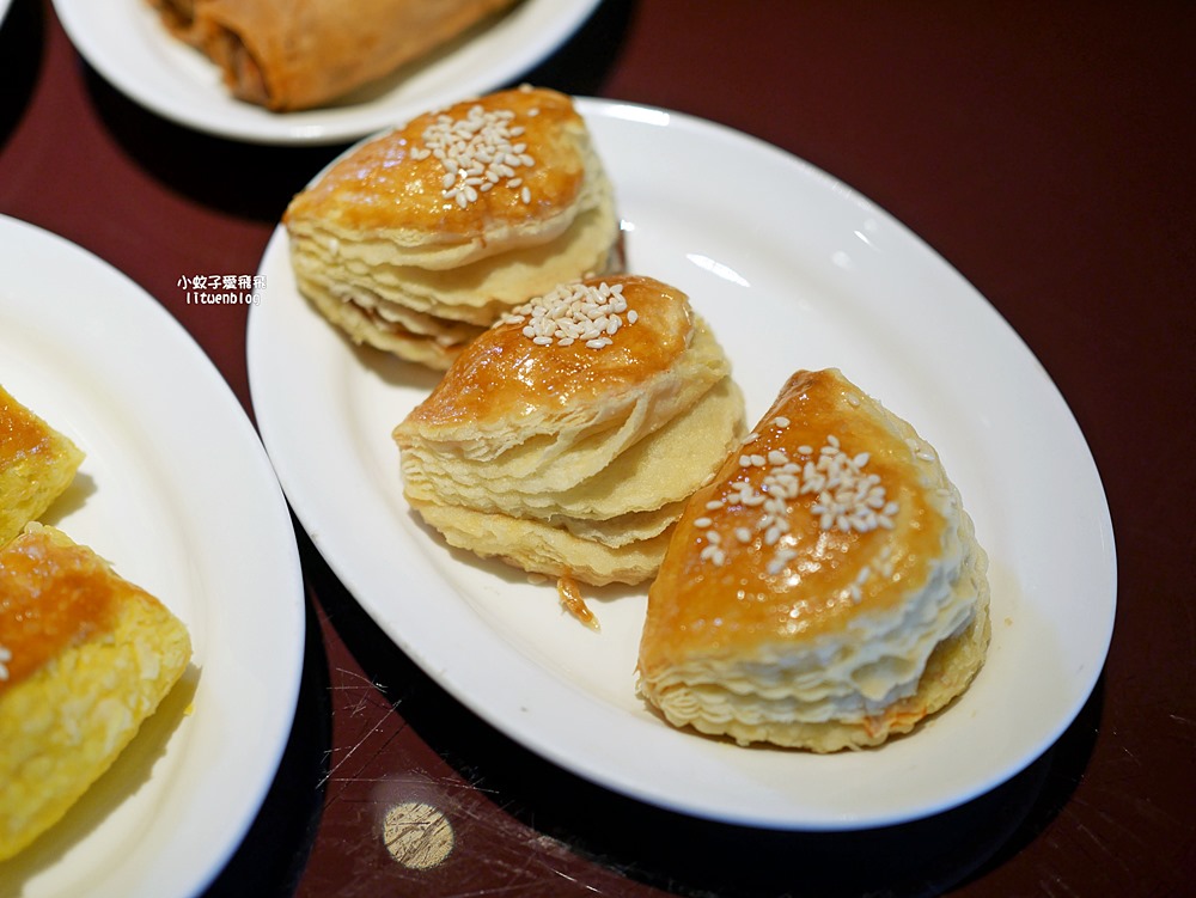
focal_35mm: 50
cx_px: 598
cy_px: 449
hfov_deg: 38.2
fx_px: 1728
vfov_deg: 29.1
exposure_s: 1/400
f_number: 1.8
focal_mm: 25
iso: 200
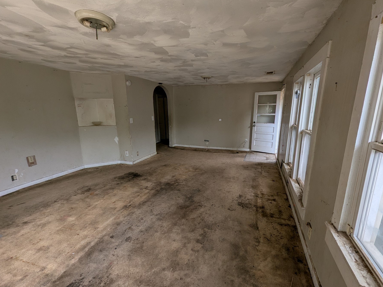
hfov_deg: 101.9
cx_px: 204
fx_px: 155
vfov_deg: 85.7
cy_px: 145
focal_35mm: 14
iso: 47
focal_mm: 1.95
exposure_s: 1/142
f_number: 2.2
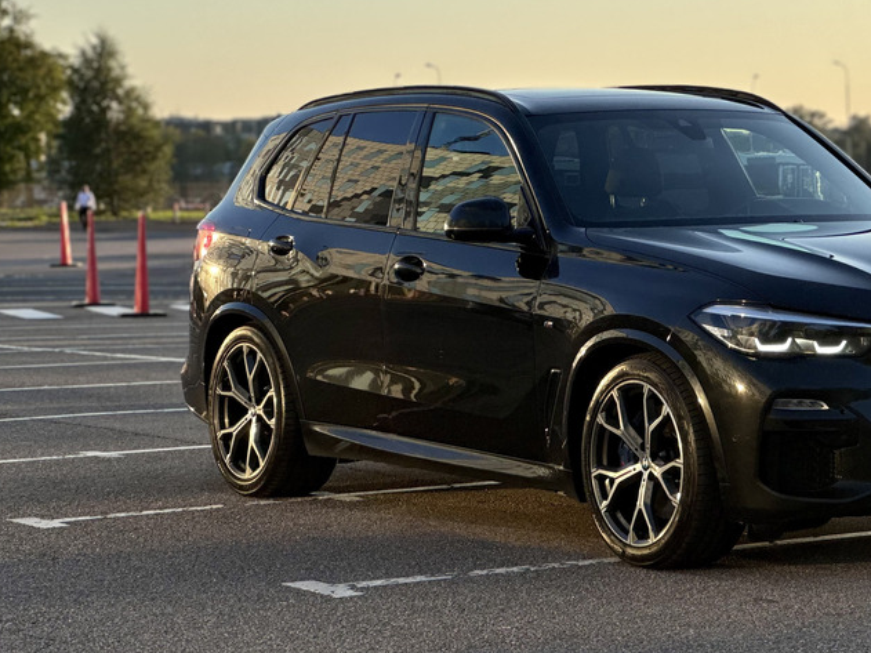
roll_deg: +0.5
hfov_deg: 16.1
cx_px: 681
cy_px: 246
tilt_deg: -0.2
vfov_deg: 12.1
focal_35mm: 122
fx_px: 3069
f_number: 2.8
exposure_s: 1/589
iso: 25
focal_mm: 9
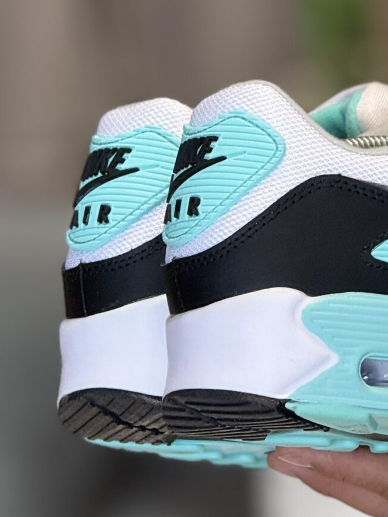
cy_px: 335
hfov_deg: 4.2
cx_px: 386
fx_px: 5304
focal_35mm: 355
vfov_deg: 5.6
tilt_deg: -15.2
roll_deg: -1.9
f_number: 2.8
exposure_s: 1/100
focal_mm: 15.66
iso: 100
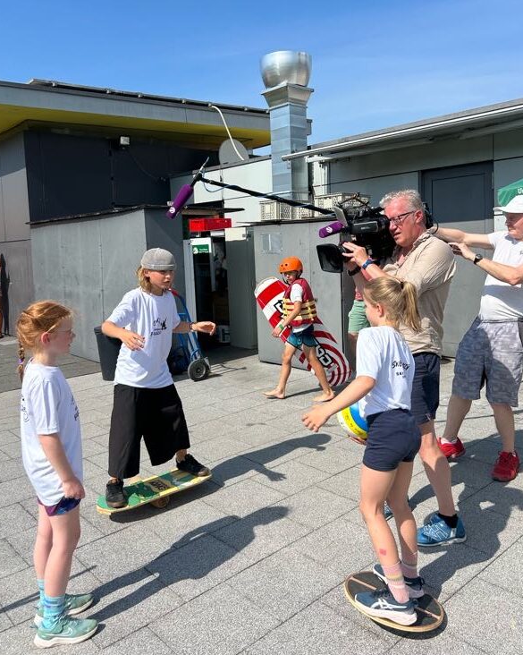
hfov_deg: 49.9
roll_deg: -0.8
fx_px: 561
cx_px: 274
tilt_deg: -4.5
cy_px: 286
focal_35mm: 29
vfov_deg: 60.3
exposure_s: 1/4831
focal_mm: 5.7
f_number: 1.5
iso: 50
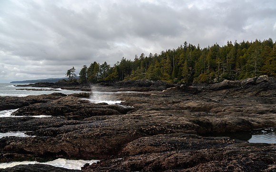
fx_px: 197
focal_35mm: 26
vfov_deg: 47.2
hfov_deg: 70.0
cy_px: 80
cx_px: 139
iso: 125
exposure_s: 1/125
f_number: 6.7
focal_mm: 17
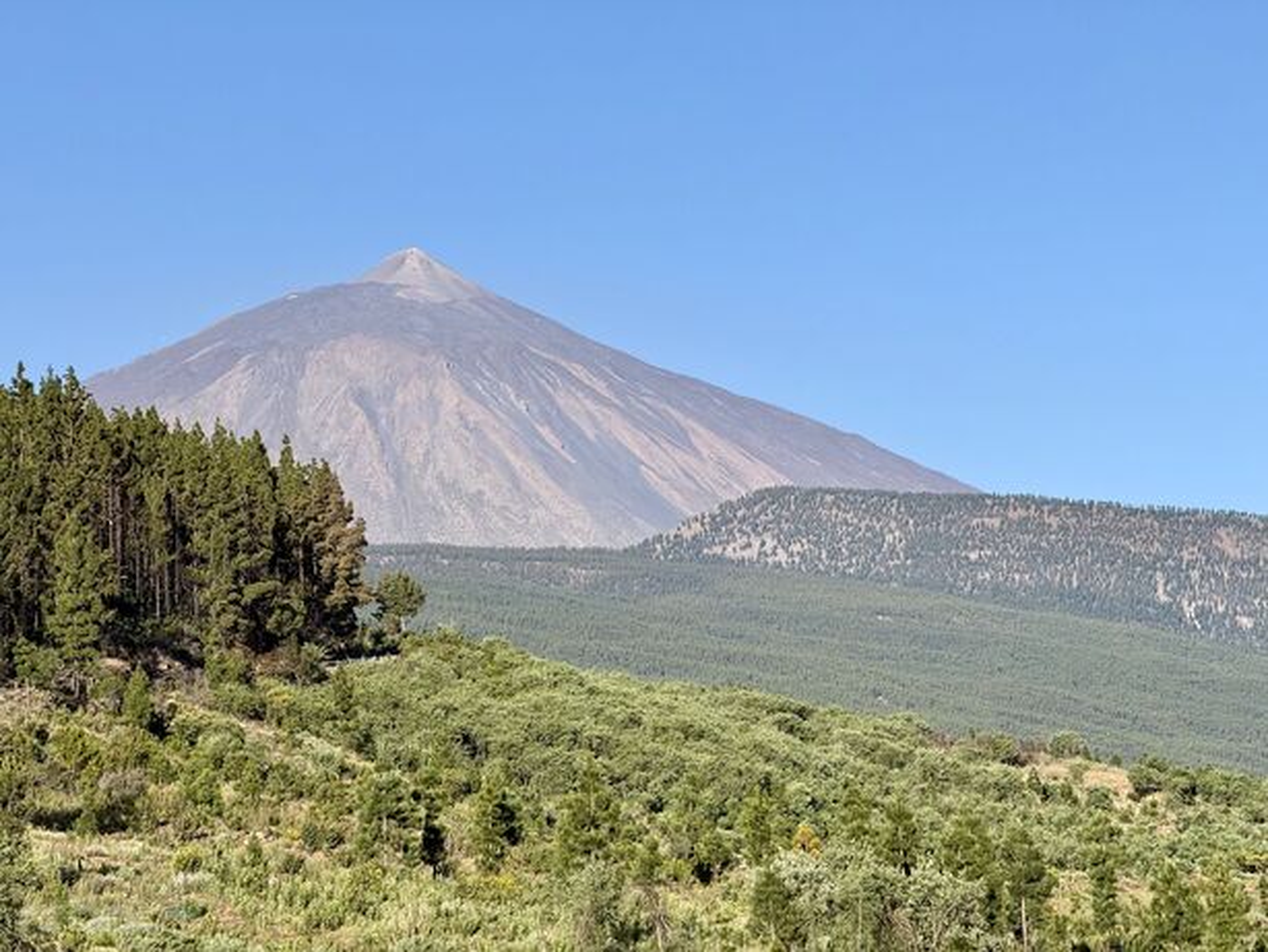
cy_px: 476
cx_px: 634
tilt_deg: +5.8
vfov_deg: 12.4
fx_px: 4397
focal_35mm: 120
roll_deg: +1.7
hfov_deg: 16.4
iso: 64
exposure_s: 1/1650
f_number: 2.8
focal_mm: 15.66
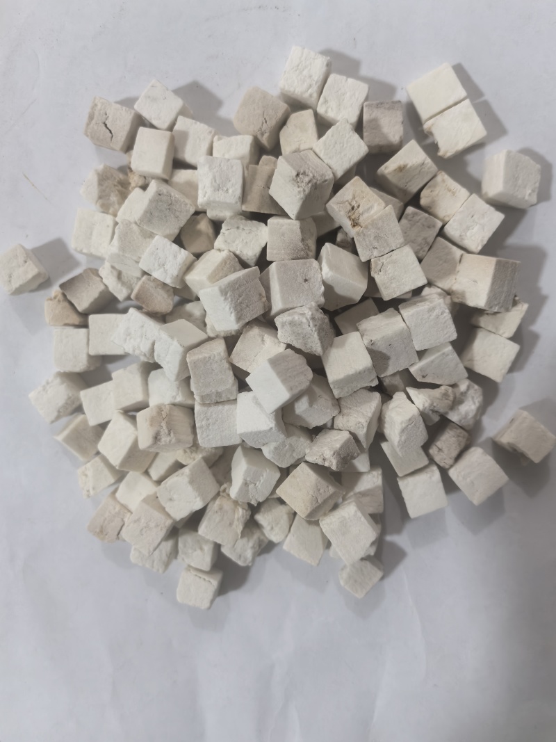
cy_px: 371
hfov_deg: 51.3
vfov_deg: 65.3
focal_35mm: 27
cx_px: 278
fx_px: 578
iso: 320
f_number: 2
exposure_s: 1/100
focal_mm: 5.75
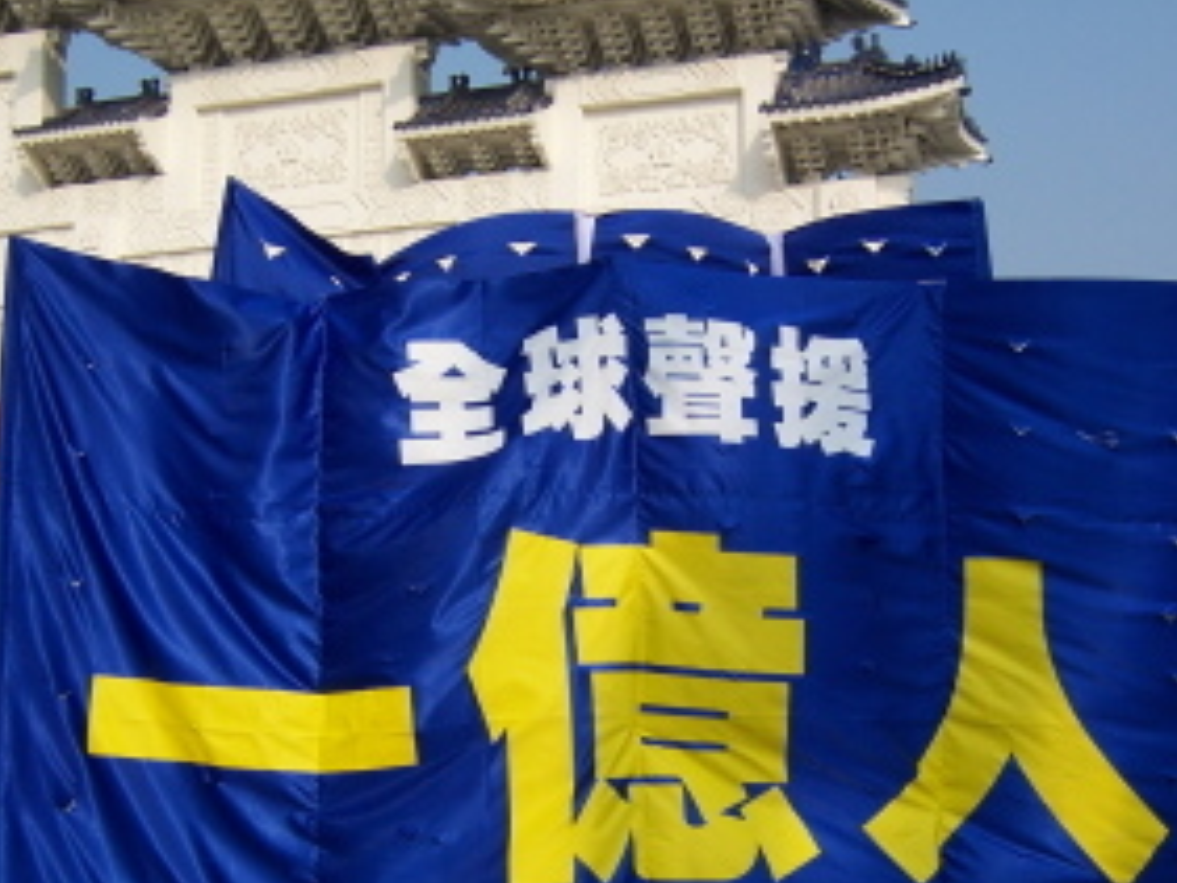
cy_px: 578
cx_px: 549
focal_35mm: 47
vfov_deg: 30.7
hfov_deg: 40.4
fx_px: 1599
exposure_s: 1/750
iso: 80
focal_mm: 5.5
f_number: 4
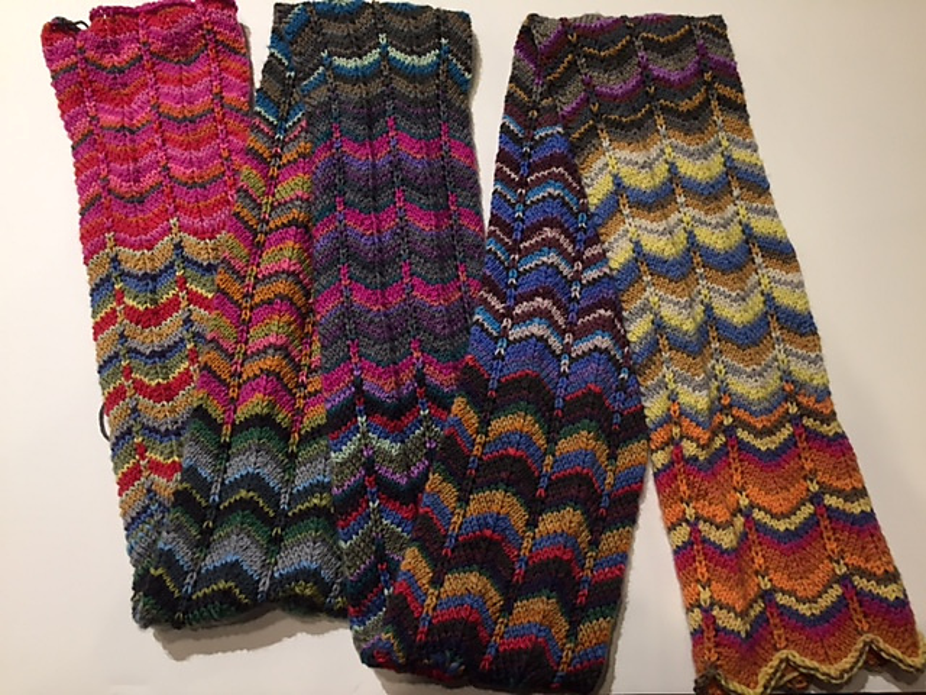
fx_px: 776
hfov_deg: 61.7
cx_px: 463
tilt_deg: -56.1
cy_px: 348
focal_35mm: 29
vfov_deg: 48.2
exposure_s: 1/30
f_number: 2.2
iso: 64
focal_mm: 4.15
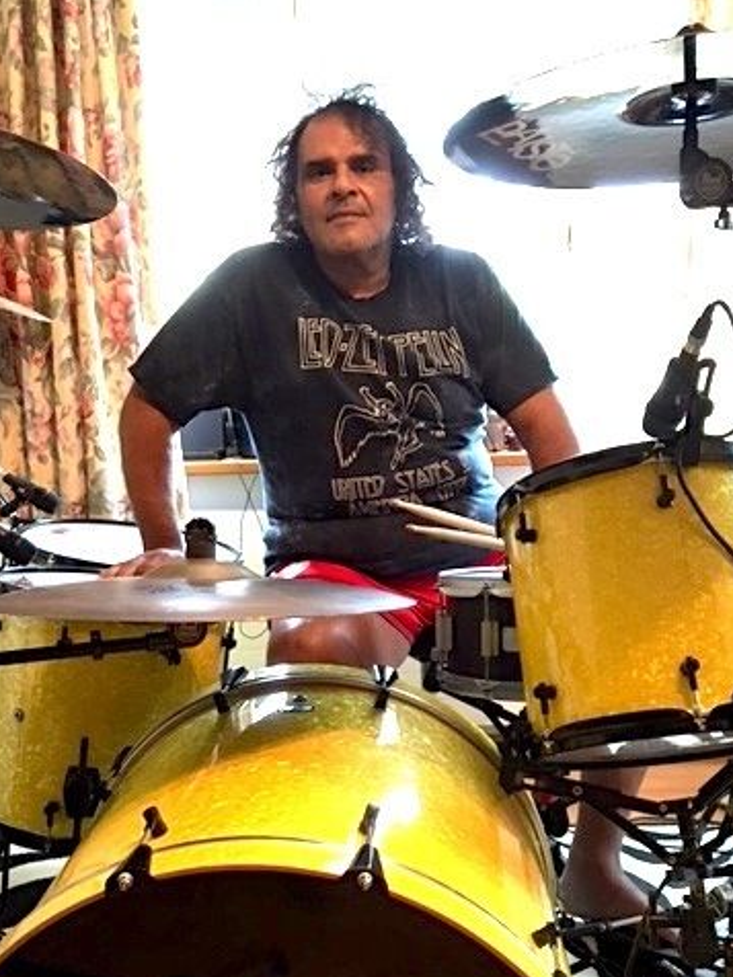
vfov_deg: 47.1
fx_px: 1101
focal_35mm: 39
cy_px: 647
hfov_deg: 36.8
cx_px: 343
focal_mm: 4.15
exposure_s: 1/17
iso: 200
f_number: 2.2
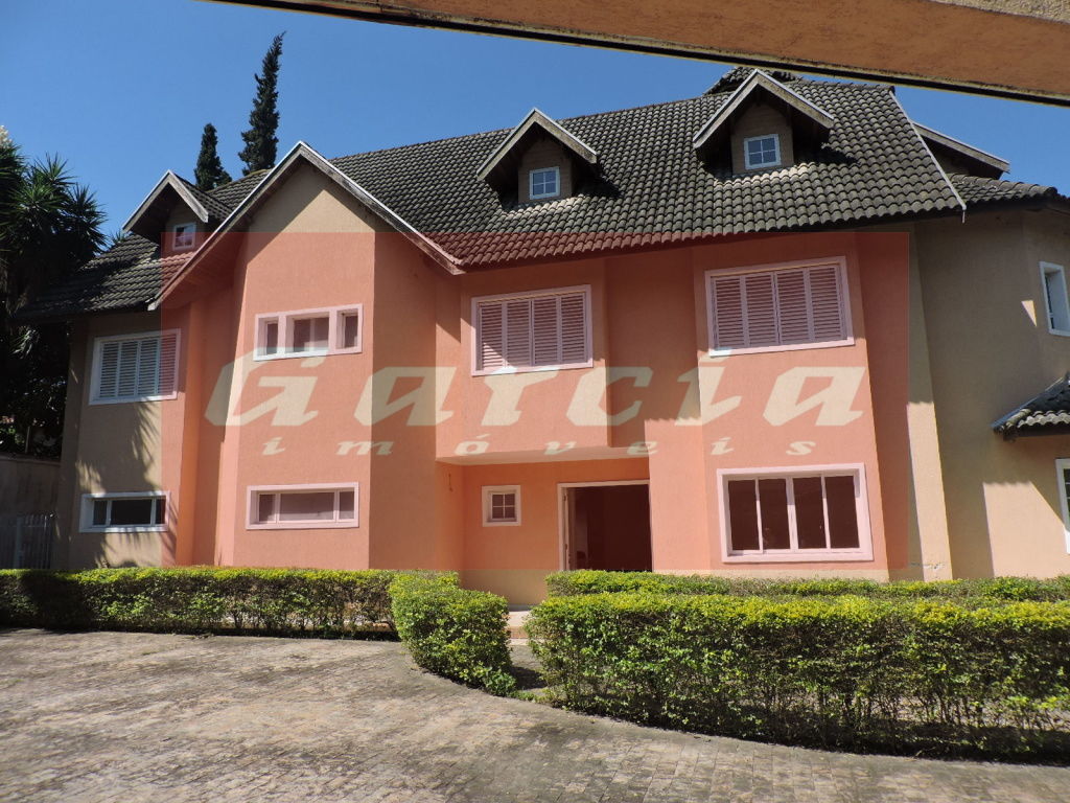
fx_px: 742
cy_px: 402
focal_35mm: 24
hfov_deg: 71.6
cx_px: 535
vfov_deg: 56.8
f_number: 3
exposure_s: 1/1250
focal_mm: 4.3
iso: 100
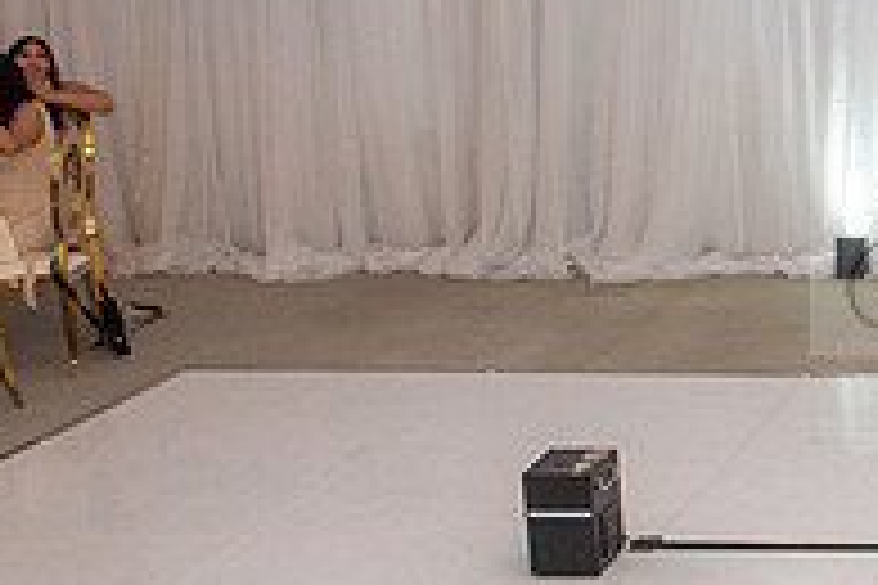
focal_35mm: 80
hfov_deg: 22.2
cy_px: 250
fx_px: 1951
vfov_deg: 17.1
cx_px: 1202
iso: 1000
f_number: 4.5
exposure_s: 1/160
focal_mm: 24
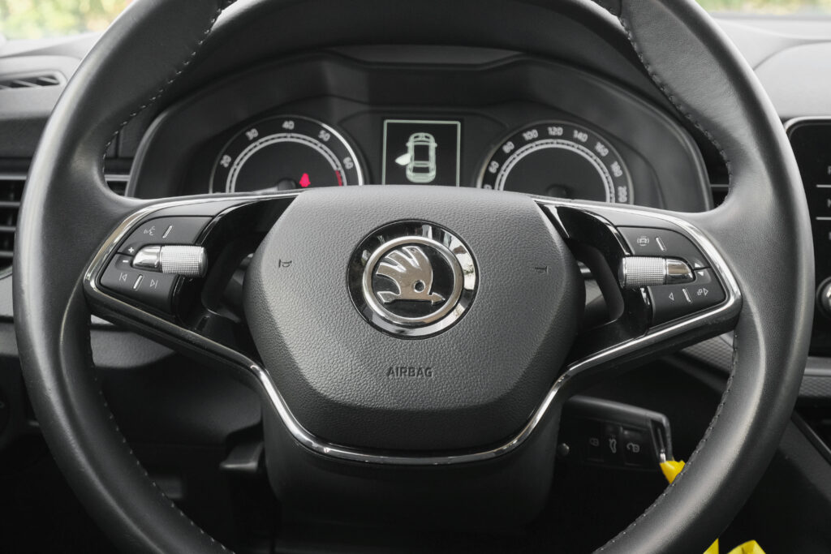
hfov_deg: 29.7
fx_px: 1570
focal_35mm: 68
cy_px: 277
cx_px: 416
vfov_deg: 20.0
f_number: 9
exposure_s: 1/80
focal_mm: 45
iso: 2000
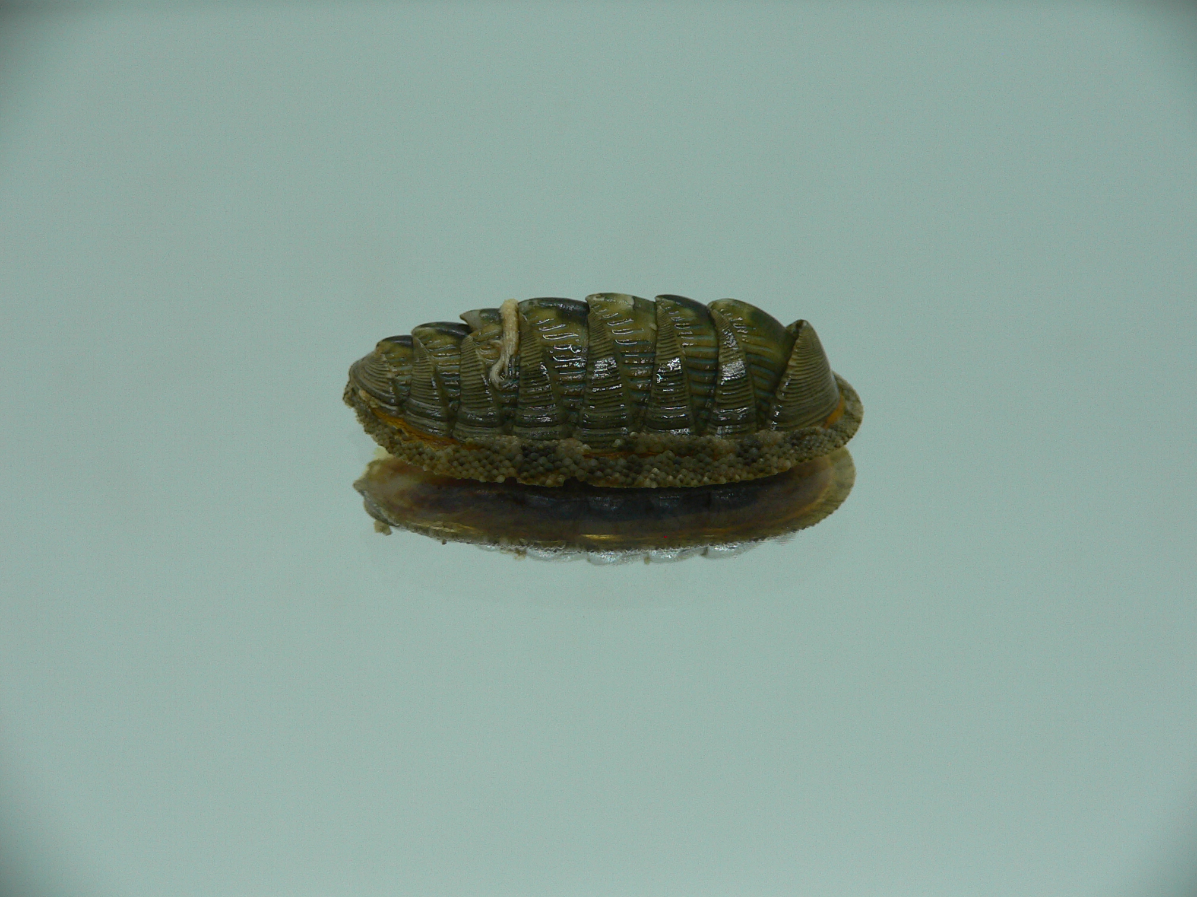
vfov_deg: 40.7
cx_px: 598
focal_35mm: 35
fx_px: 1210
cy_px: 448
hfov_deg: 52.6
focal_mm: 4.6
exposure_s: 1/60
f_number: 2.8
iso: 80
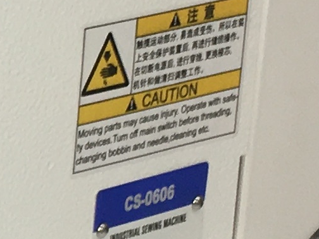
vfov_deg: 6.4
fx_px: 2138
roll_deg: -1.0
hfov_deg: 7.8
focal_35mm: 232
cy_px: 202
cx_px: -492
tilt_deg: -20.0
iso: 25
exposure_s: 1/36
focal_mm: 4.15
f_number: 2.2
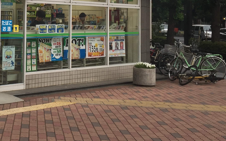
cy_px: -1
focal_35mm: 70
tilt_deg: +2.8
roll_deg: -0.8
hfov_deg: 27.7
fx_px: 431
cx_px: 3
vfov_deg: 18.1
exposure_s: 1/120
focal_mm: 4.15
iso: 32
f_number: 2.2
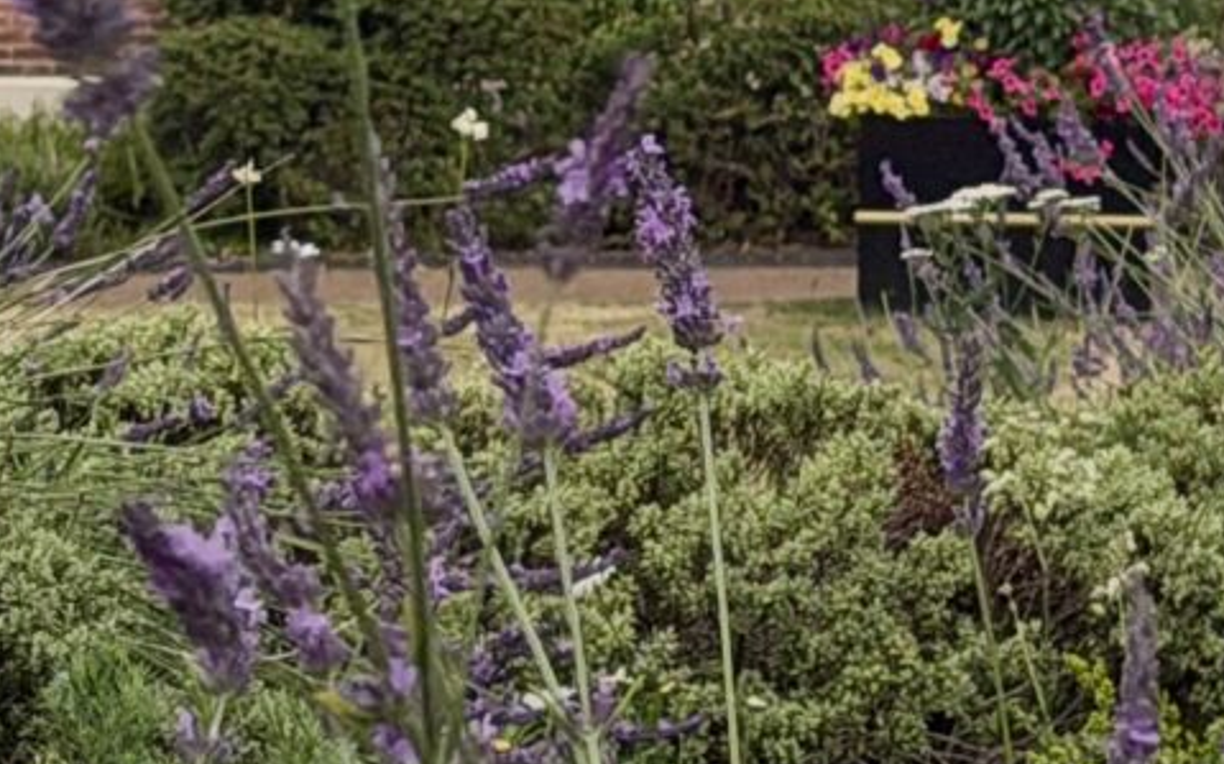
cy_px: -554
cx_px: 1117
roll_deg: +0.3
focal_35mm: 272
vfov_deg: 4.8
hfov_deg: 7.7
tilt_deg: +4.0
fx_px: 9070
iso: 64
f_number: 1.78
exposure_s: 1/1264
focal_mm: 6.76
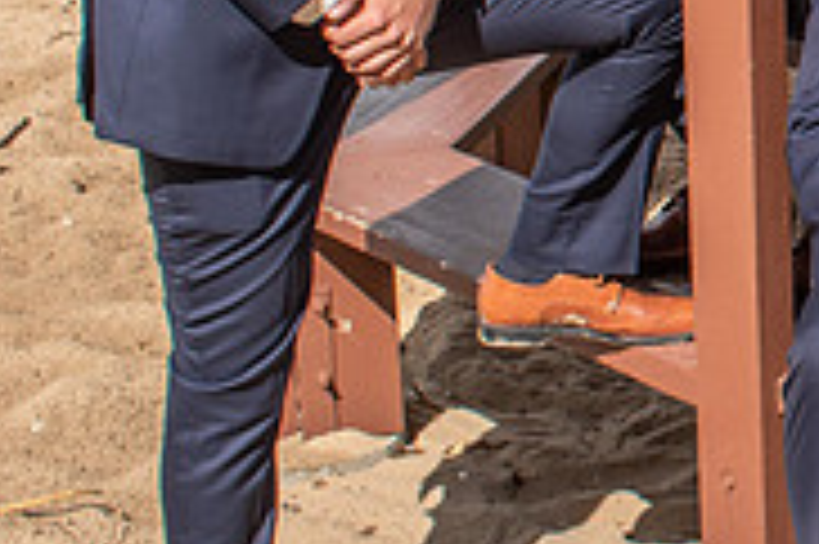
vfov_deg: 11.0
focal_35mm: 123
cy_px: -61
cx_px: 1254
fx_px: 2796
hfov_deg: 15.3
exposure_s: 1/200
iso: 100
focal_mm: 24
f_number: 10
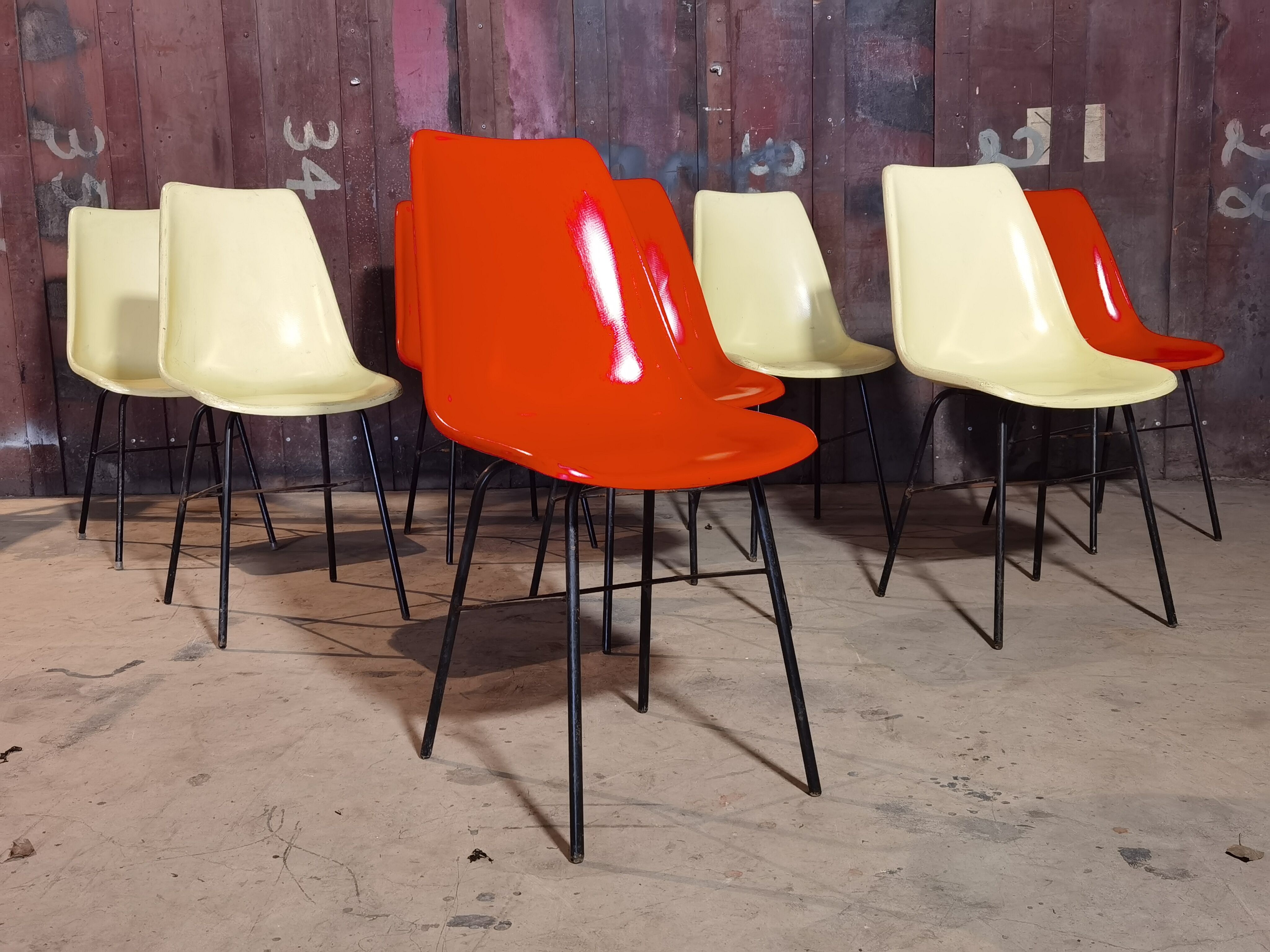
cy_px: 476
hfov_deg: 51.4
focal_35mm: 36
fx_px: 1321
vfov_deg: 39.7
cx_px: 635
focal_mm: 6.71
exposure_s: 1/50
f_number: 1.9
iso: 320
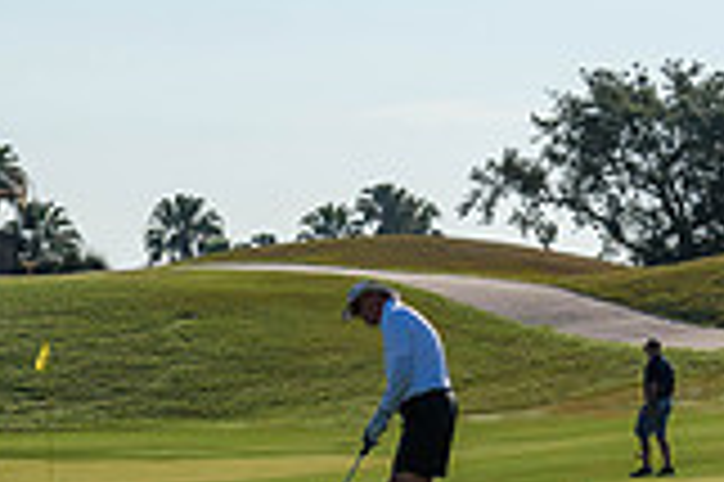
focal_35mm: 297
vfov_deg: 4.6
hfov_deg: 6.9
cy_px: 376
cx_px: -297
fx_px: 5967
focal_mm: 55
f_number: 11
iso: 200
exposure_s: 1/500
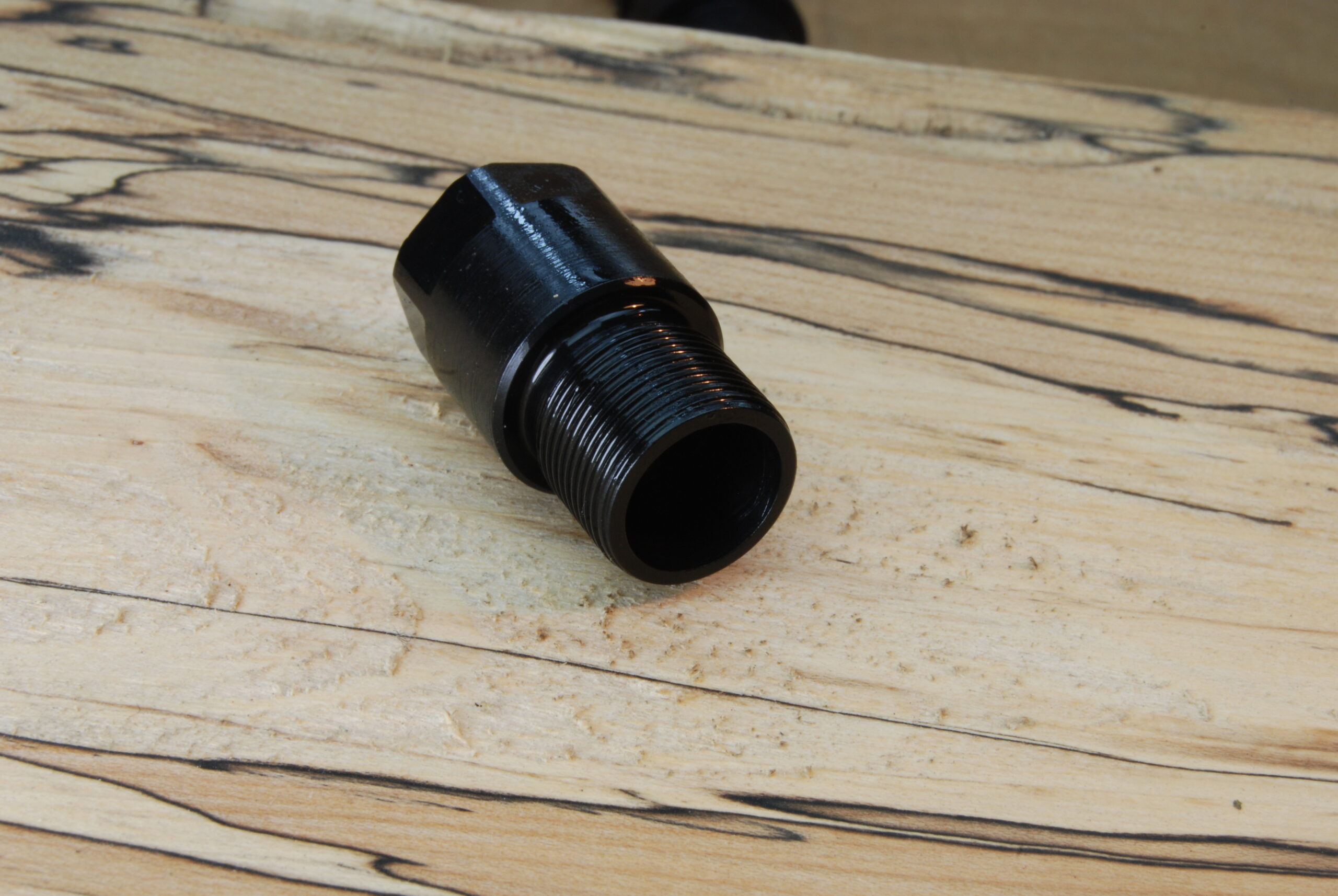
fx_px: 3070
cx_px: 669
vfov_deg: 16.6
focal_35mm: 82
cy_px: 448
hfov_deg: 24.6
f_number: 22
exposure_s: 1/8
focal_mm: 55
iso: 200
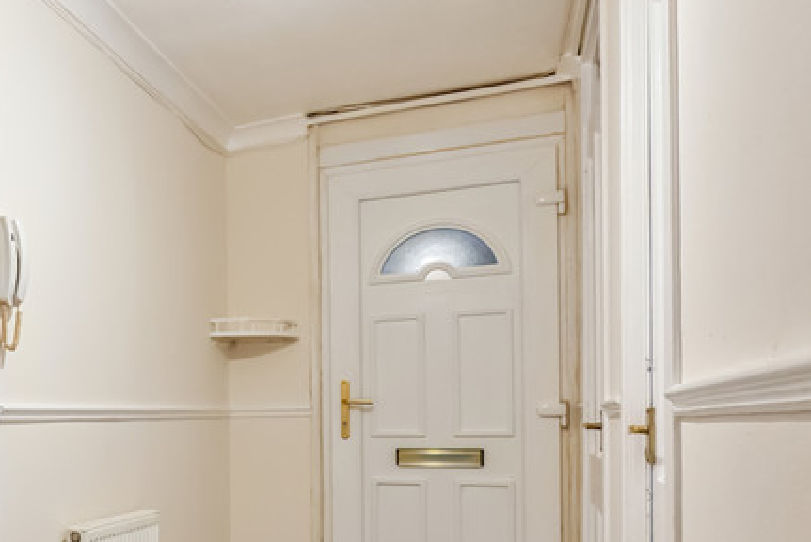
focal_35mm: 38
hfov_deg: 40.2
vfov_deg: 34.3
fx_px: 857
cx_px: -96
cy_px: 409
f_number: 7.1
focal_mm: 16
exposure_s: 1/100
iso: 4000
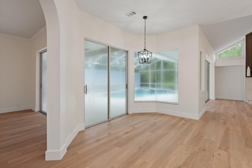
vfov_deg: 70.4
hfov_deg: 93.3
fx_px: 119
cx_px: 130
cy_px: 81
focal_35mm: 17
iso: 2500
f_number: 8
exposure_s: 1/80
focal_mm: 16
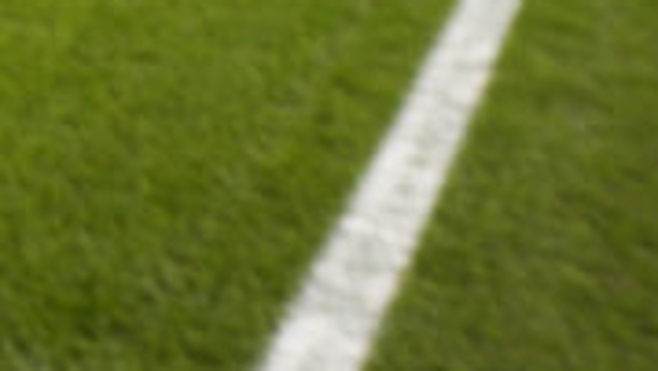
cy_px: -619
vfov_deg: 12.0
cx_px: -621
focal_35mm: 72
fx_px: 1257
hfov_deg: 19.2
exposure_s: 1/50
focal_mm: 12
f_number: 2.8
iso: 160
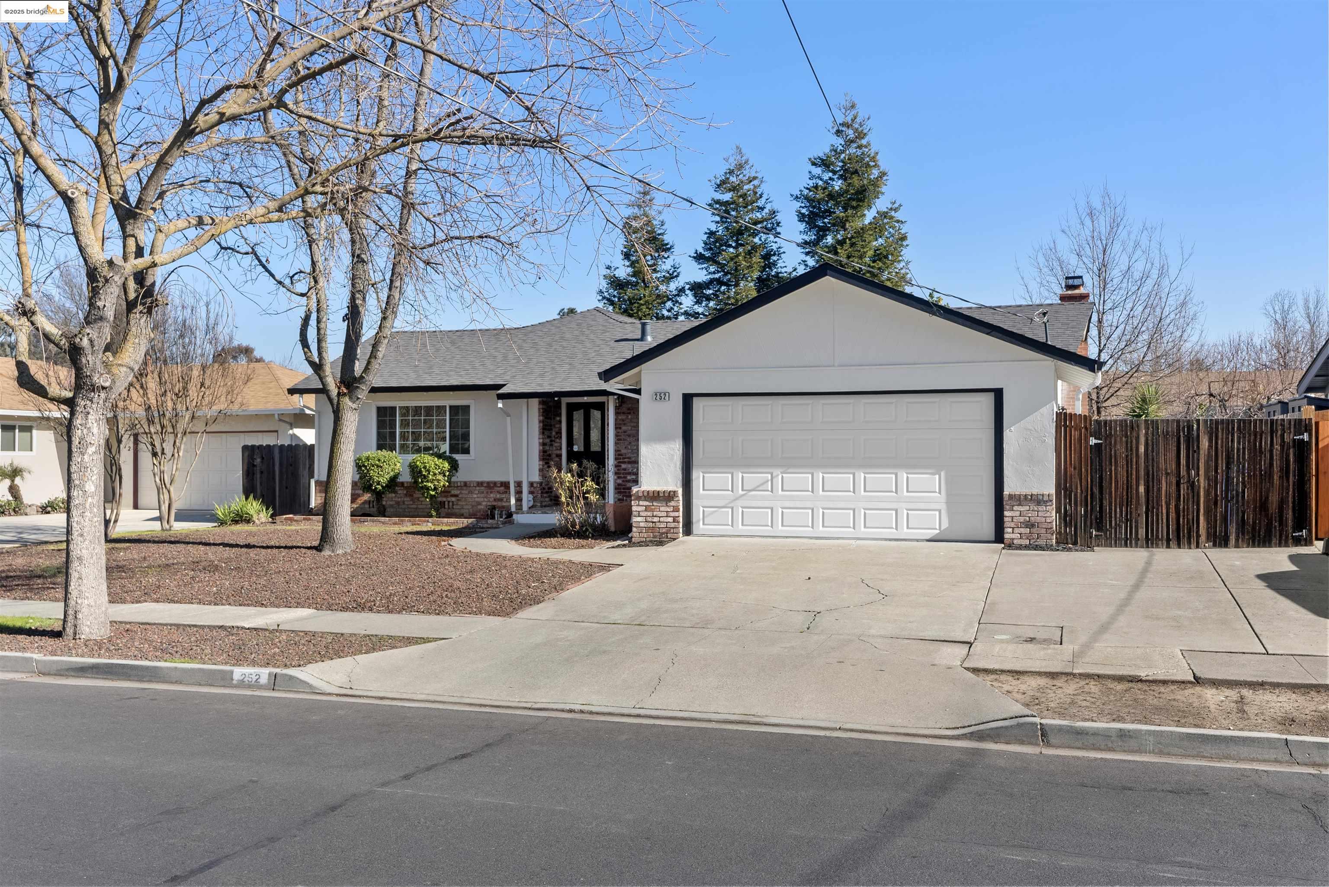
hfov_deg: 60.3
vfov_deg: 42.4
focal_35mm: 31
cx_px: 664
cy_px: 444
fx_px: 1145
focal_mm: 31
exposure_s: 1/60
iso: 100
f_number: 9
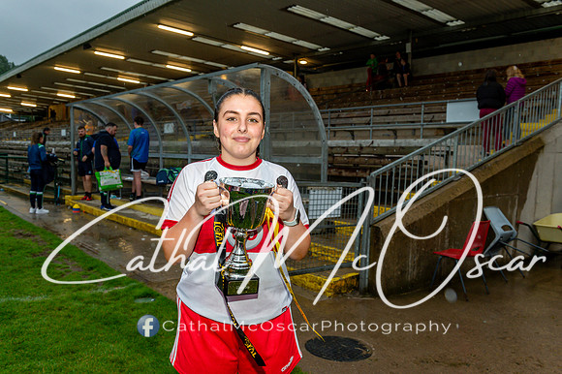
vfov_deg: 41.1
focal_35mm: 32
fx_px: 499
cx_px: 281
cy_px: 187
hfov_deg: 58.7
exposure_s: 1/100
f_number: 4.5
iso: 1600
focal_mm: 32
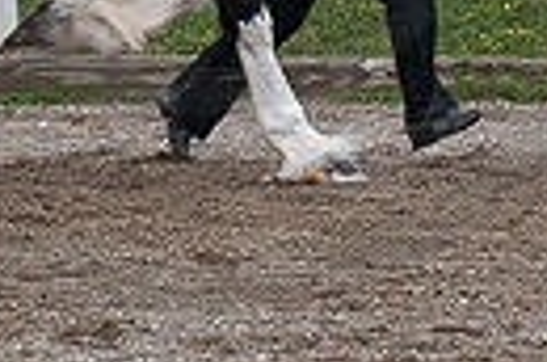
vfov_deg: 3.3
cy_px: -246
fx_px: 6184
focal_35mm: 408
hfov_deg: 5.1
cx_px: 173
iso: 1100
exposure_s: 1/1250
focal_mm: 105
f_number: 5.6
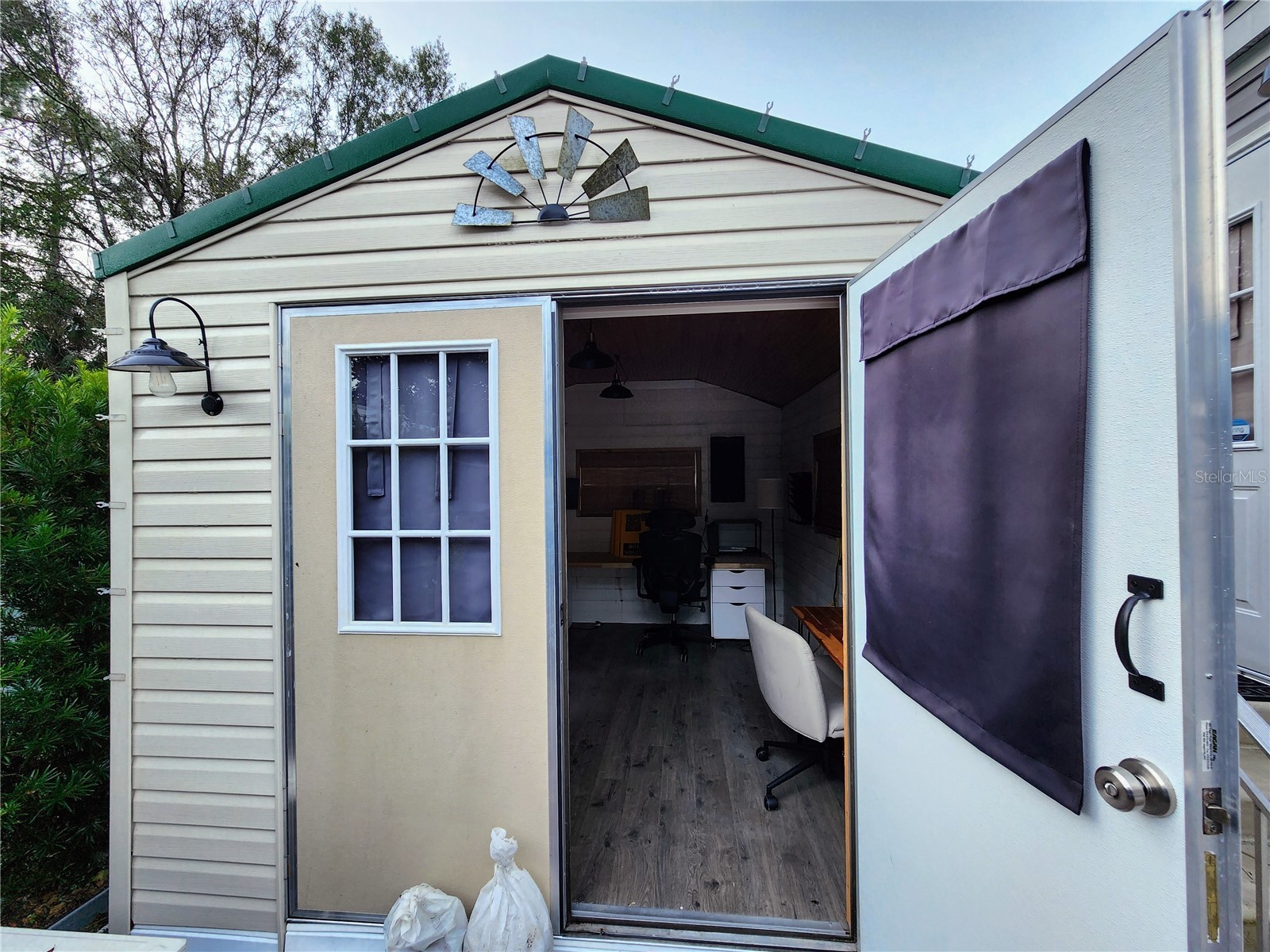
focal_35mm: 13
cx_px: 635
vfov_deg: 89.9
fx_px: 477
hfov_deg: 106.2
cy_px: 476
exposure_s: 1/60
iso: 64
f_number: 2.2
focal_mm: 2.2
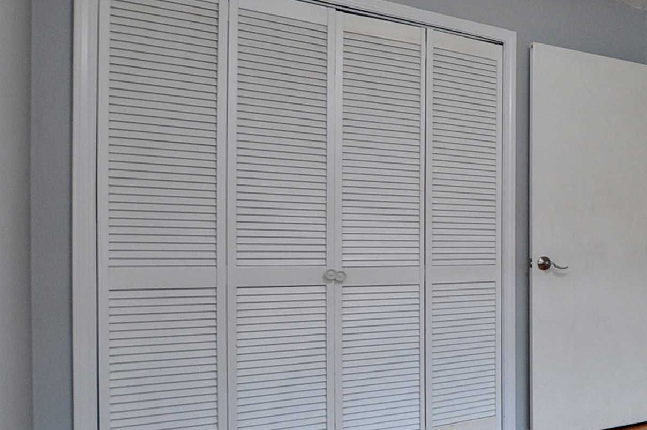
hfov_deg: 39.8
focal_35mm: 36
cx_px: 759
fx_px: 646
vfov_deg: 36.7
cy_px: 244
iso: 400
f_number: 4.5
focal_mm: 10
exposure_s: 1/50
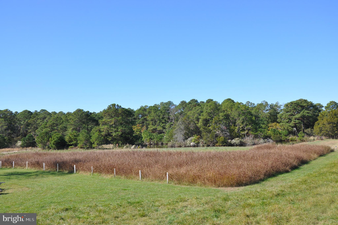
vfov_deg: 35.4
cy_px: 112
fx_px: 352
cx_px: 169
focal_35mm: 38
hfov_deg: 51.3
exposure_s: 1/320
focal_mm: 25
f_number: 9
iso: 200
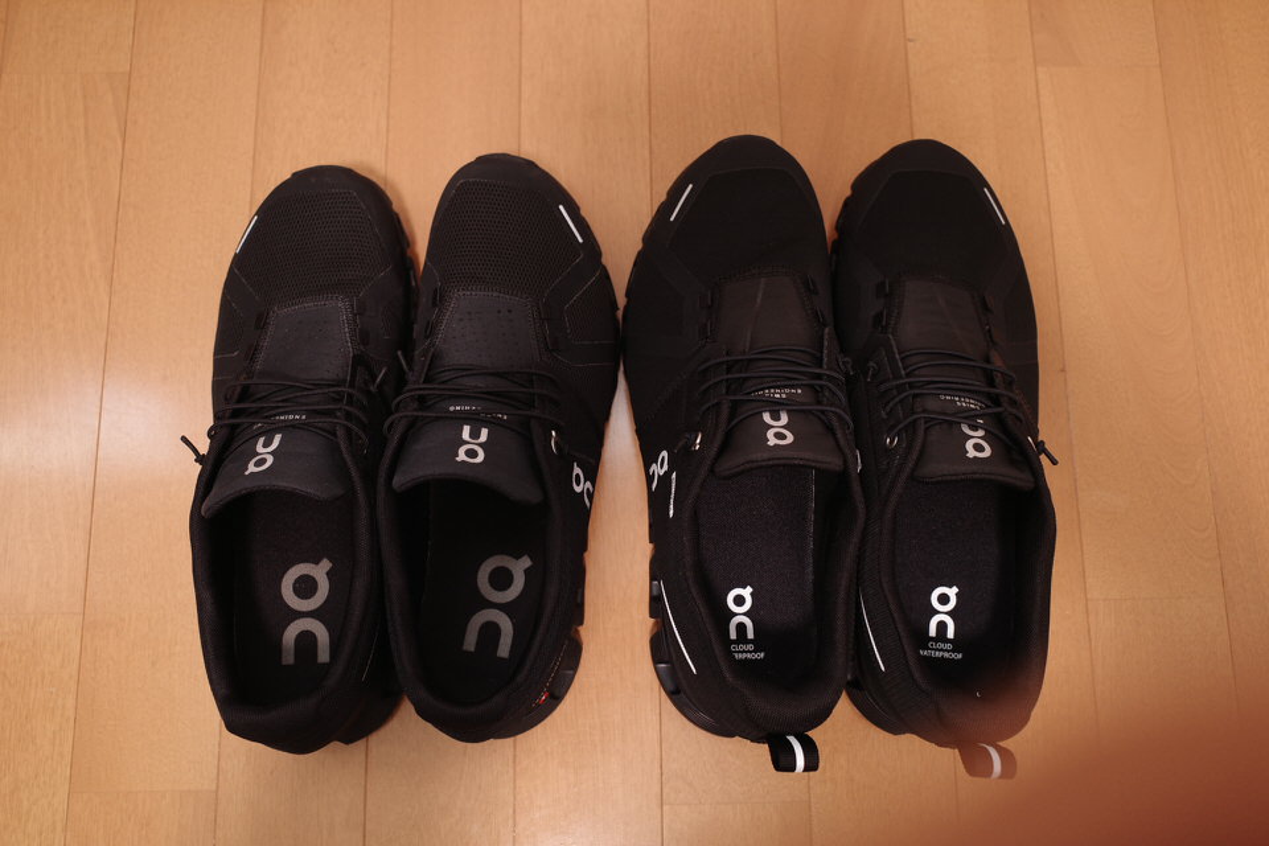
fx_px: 987
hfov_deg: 65.5
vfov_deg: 46.4
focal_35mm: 28
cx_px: 634
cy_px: 423
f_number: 3.5
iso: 400
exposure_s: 1/13
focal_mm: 18.3
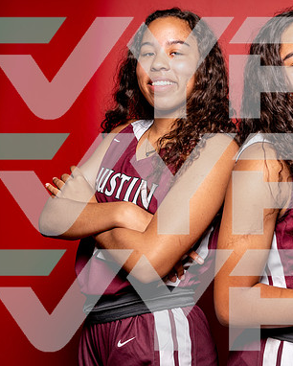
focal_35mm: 67
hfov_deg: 22.6
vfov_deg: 28.3
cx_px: 214
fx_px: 726
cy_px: 184
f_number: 5.6
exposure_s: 1/125
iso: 100
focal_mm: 47
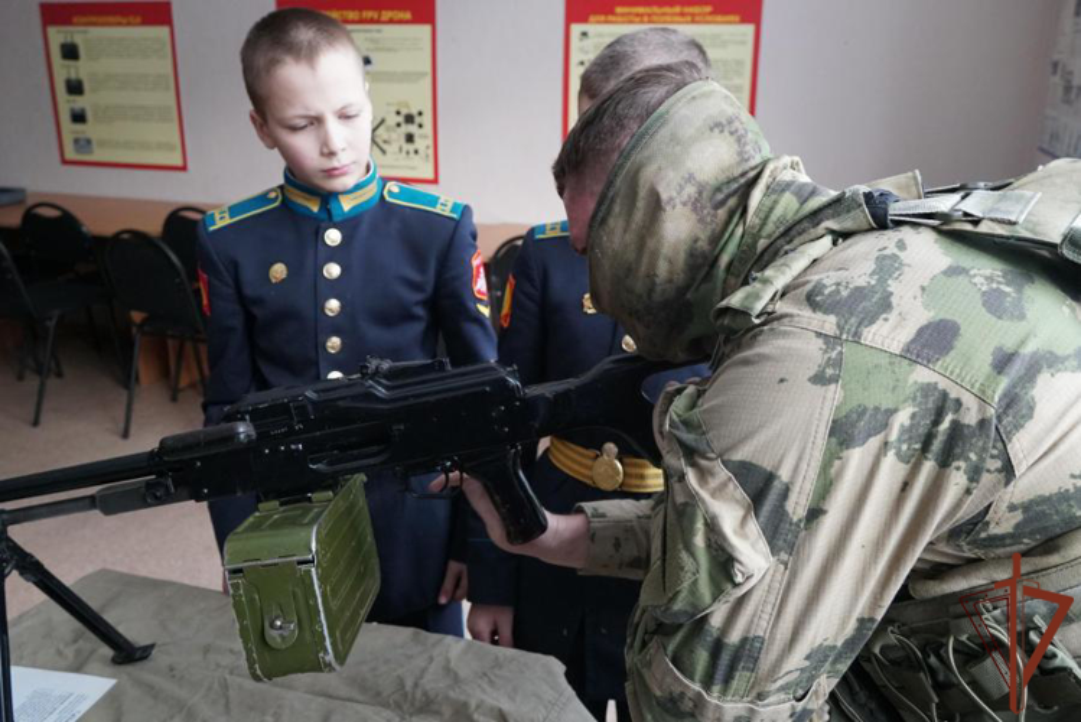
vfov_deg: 48.0
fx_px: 811
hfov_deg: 67.4
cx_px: 540
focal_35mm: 27
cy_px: 361
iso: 1600
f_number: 4
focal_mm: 18
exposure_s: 1/160
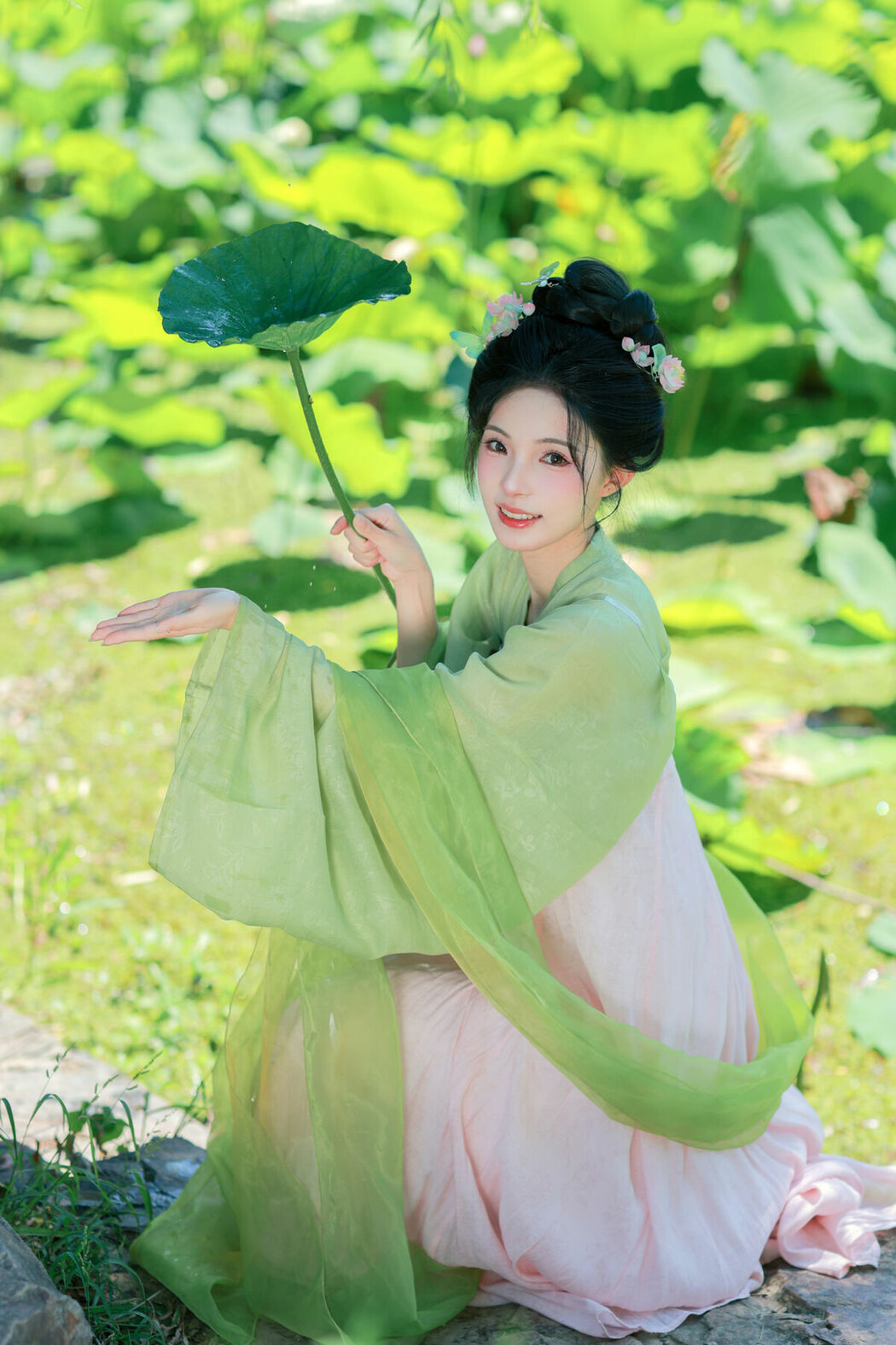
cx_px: 448
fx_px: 3136
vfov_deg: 24.2
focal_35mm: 84
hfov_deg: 16.3
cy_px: 672
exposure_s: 1/800
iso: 100
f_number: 2.8
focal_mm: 85
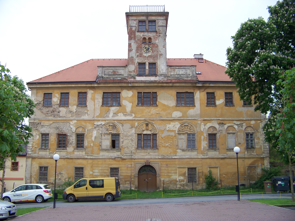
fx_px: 307
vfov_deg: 39.7
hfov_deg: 51.4
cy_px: 110
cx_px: 148
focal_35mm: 36
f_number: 2.8
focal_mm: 5.85
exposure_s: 1/250
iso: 64
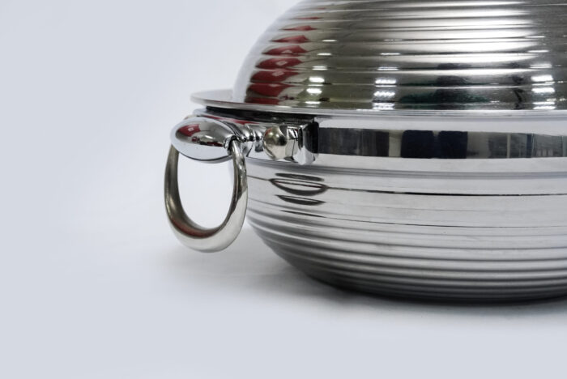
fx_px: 1103
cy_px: 190
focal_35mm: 70
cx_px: 284
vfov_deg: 19.5
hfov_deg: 28.8
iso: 6400
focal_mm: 70
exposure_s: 1/160
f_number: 16
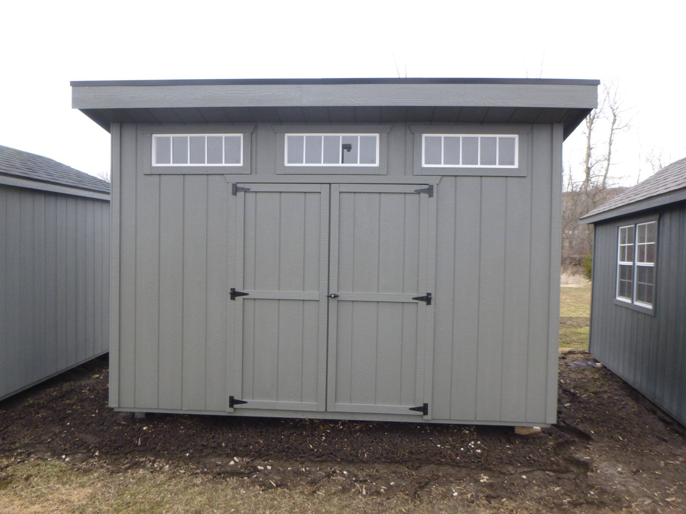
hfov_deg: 69.4
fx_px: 495
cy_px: 257
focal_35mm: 25
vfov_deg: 54.9
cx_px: 343
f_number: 3.9
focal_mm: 4.5
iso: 100
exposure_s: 1/80
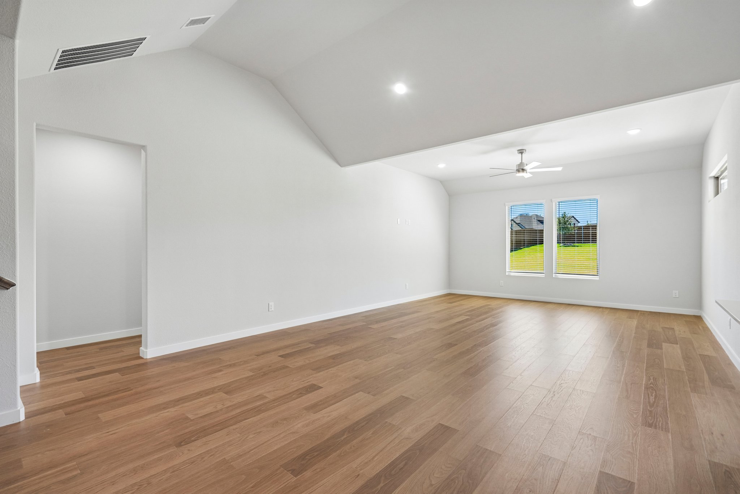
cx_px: 370
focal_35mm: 16
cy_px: 247
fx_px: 329
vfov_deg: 73.7
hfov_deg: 96.7
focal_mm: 16
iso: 250
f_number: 8
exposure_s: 1/30
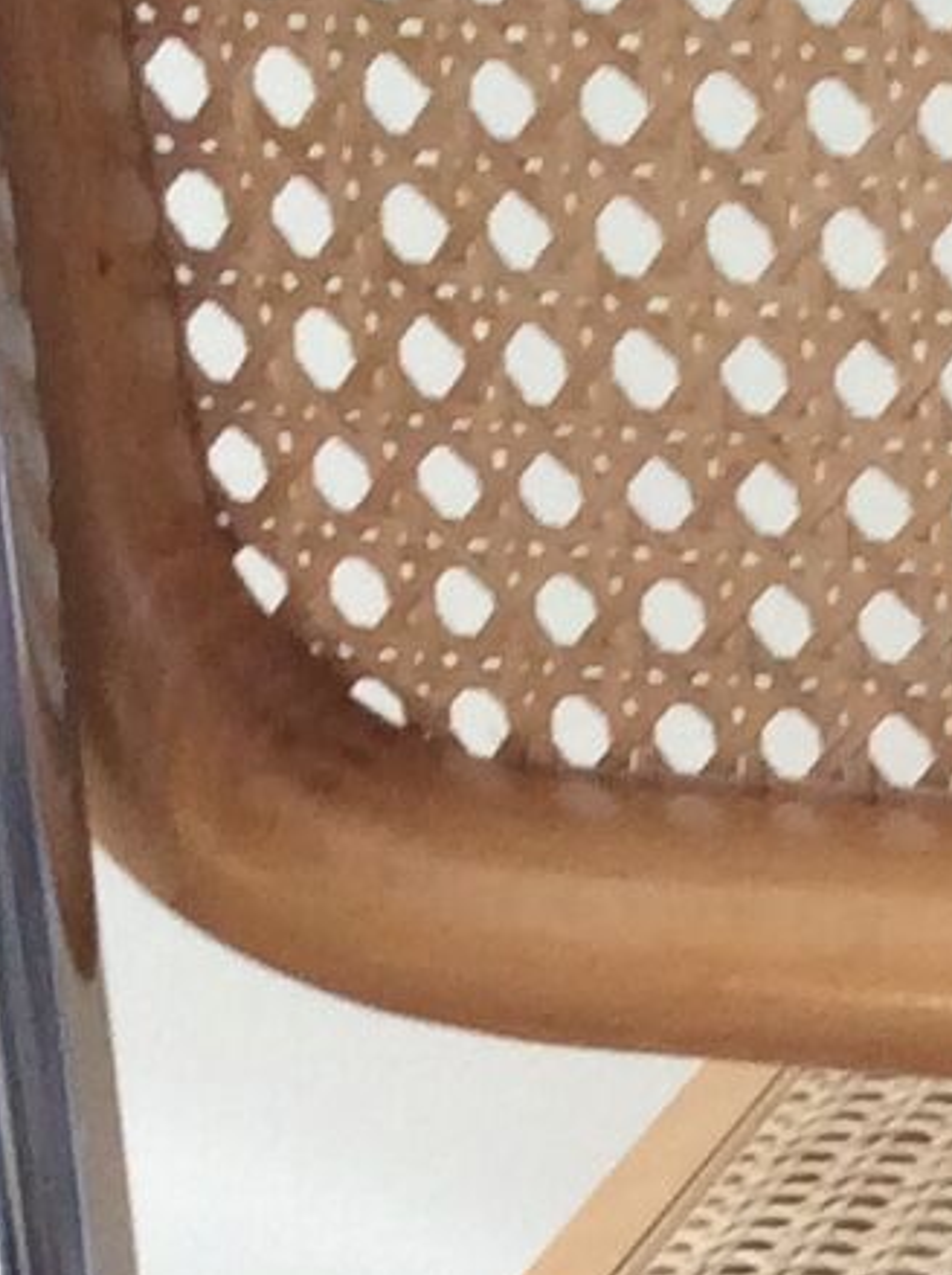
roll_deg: +0.1
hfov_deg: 7.5
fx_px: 6947
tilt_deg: -21.8
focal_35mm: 189
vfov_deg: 10.2
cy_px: 1687
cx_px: 2032
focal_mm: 3.3
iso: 50
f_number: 2.4
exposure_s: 1/25
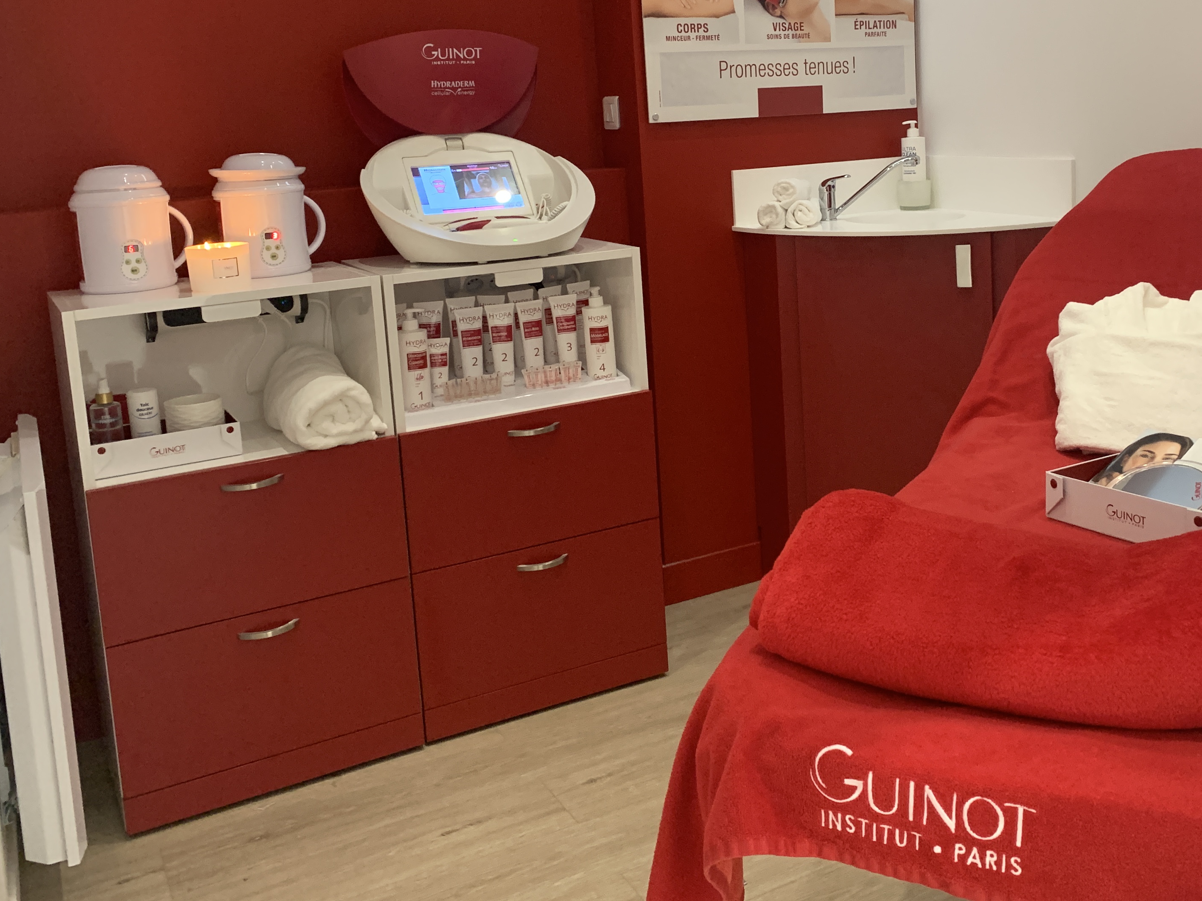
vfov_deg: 38.1
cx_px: 796
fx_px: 1285
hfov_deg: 49.3
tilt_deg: -7.7
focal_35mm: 37
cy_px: 279
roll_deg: +3.0
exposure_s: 1/60
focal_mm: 4.25
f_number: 1.8
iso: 250
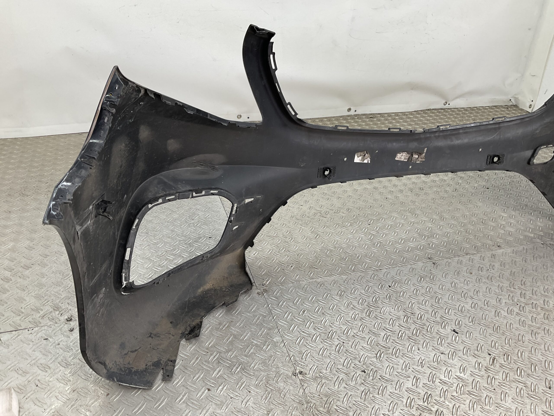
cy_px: 208
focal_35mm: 29
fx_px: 464
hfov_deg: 61.7
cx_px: 277
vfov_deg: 48.2
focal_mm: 3
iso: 25
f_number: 1.8
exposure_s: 1/120
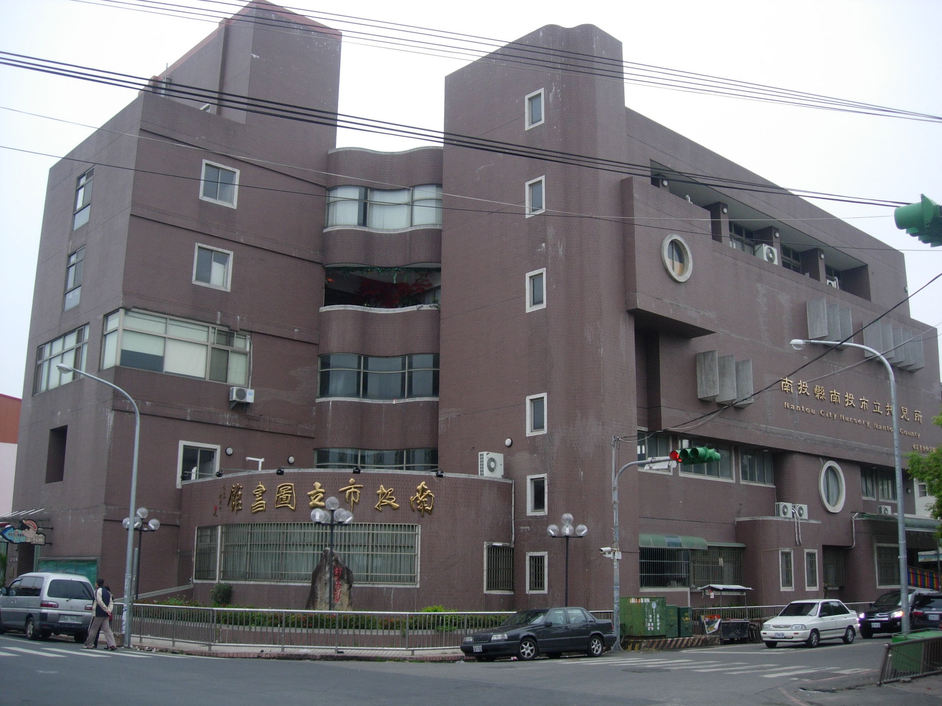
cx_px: 471
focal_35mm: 38
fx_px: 1034
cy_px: 353
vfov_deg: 37.7
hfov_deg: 49.0
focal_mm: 7.8
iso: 64
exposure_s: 1/102
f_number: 2.8
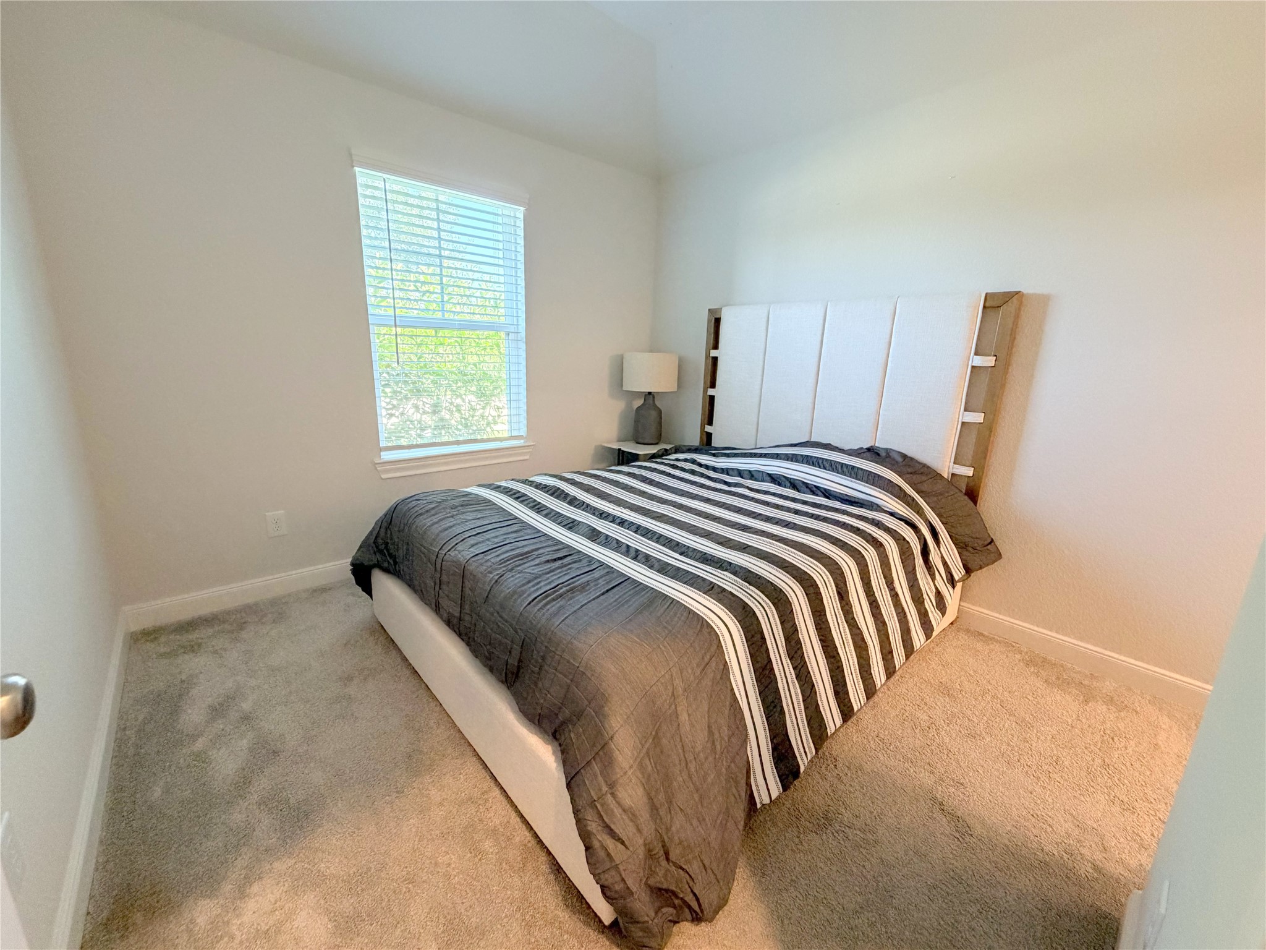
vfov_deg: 85.7
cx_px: 633
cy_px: 475
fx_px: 512
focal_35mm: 14
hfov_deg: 102.1
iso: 400
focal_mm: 2.22
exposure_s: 1/60
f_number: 2.2
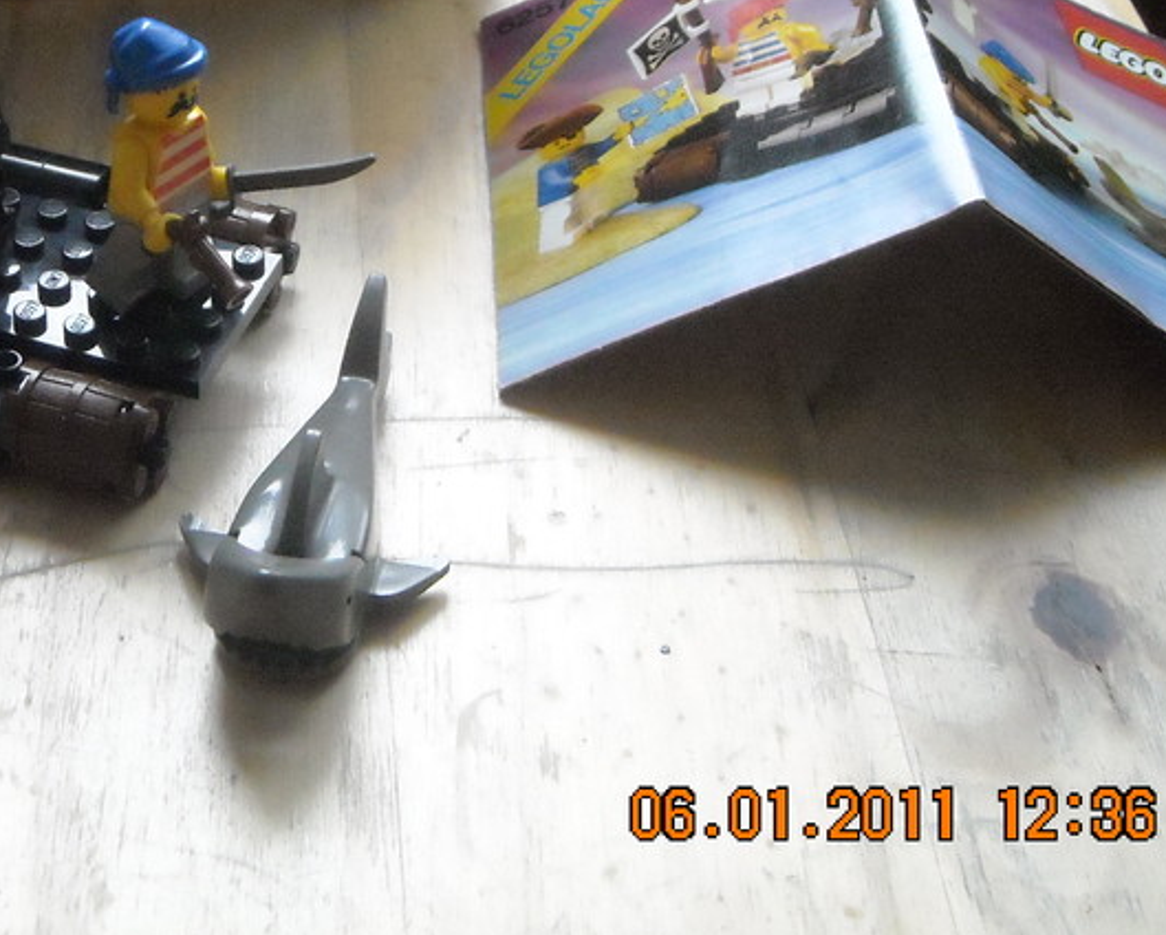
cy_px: 226
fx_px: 2521
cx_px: 249
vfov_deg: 20.8
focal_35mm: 73
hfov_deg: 25.6
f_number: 3.1
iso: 800
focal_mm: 7.1
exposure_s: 1/80
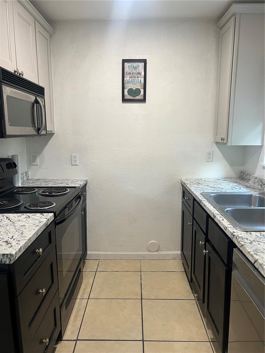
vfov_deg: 67.3
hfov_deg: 53.1
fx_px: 265
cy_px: 176
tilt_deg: -9.3
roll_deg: +0.5
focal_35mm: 26
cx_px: 132
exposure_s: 1/60
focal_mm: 5.7
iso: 100
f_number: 1.5
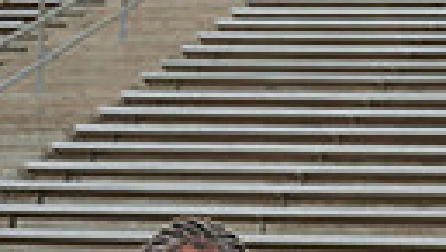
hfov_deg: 8.4
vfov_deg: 4.6
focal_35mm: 256
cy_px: 725
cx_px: 221
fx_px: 3032
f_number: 8
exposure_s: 1/250
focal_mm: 70
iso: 400
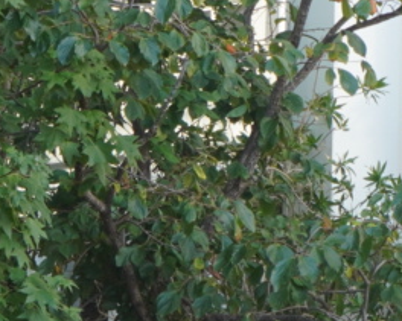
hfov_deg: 4.5
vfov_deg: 3.5
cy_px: 745
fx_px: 5126
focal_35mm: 431
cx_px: 145
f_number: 5.6
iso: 160
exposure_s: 1/80
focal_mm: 50
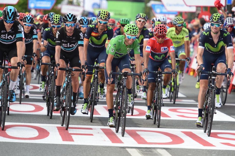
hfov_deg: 6.2
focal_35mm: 330
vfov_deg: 4.2
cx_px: 118
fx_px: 2152
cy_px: 78
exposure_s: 1/1000
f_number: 5.6
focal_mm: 330
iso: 1000
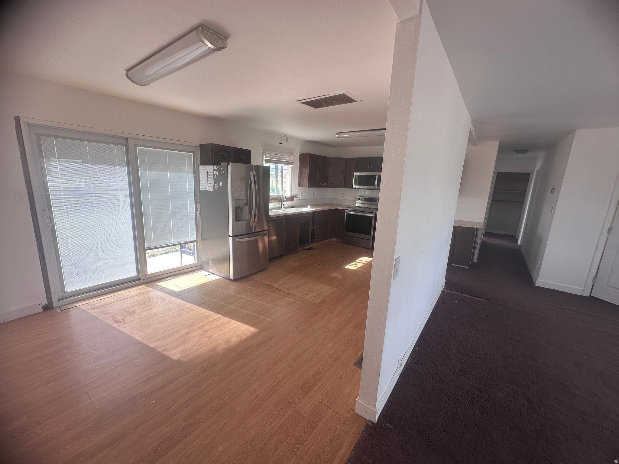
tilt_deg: -12.1
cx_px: 310
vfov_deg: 85.7
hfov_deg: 102.1
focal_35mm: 14
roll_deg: -2.3
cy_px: 232
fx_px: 250
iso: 50
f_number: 2.2
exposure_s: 1/99
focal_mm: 2.22
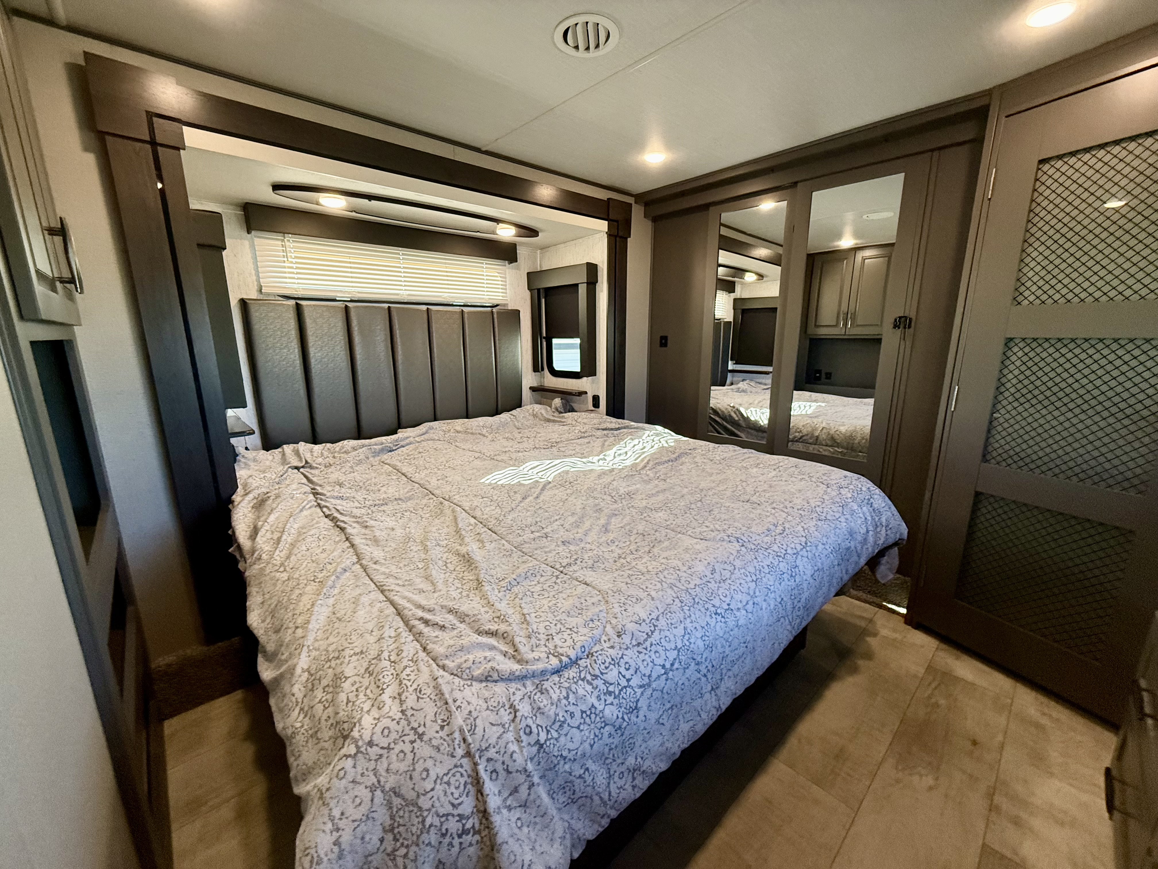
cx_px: 579
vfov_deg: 85.7
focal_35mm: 14
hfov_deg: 102.1
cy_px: 434
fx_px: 468
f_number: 2.2
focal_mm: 2.22
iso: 320
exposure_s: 1/94
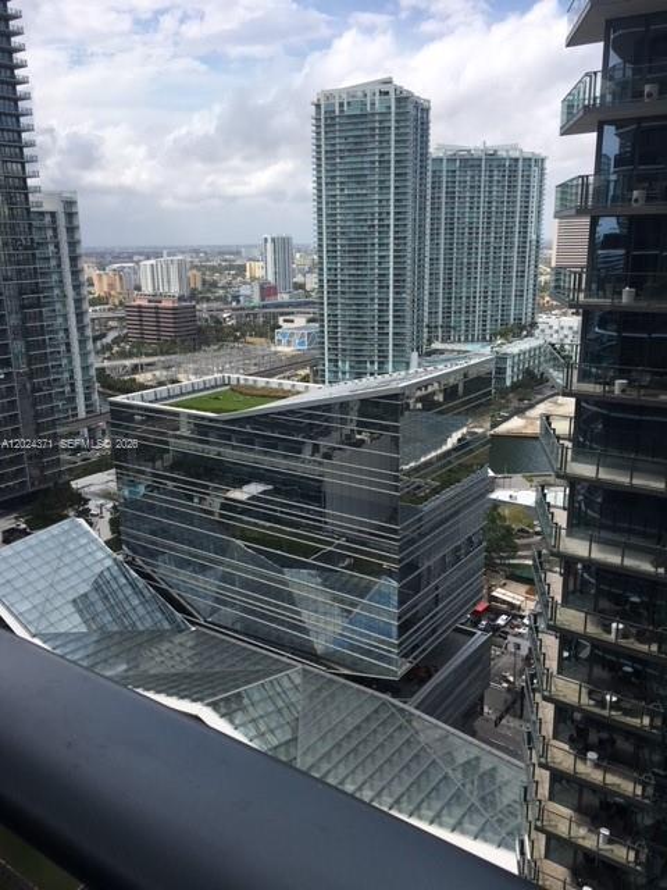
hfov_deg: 48.2
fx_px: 745
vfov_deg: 61.7
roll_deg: +0.1
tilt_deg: -16.1
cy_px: 445
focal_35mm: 29
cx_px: 334
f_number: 2.2
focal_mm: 4.15
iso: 25
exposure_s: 1/1709
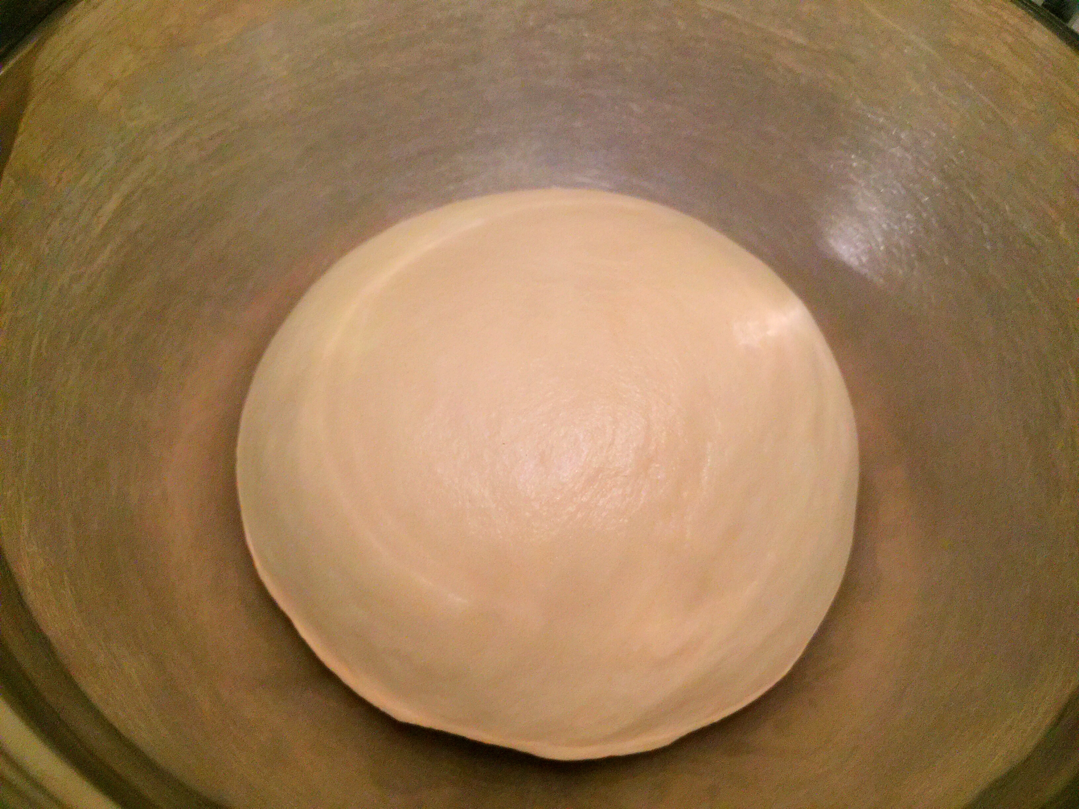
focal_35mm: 29
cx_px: 540
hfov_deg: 61.7
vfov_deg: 48.2
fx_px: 904
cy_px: 404
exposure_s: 1/33
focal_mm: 4.15
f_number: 2.2
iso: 50
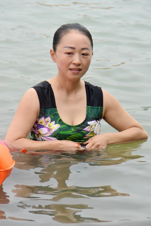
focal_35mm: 180
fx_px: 1132
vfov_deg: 11.4
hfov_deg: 7.6
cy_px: 113
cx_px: 76
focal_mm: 120
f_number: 8
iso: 800
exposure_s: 1/1000
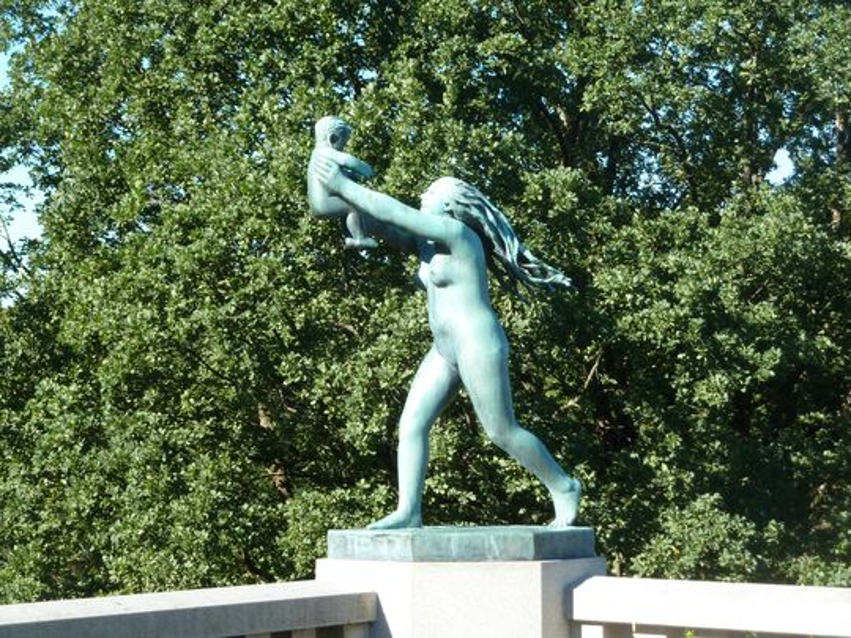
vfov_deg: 15.4
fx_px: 2360
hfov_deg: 20.4
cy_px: 319
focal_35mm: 96
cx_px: 426
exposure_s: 1/160
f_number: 4.3
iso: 80
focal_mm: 15.8
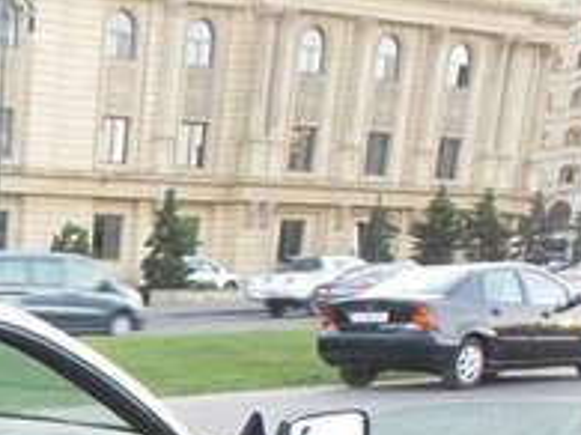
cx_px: -259
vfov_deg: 16.4
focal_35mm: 78
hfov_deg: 21.5
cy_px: 734
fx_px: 1308
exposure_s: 1/40
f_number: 4
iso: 100
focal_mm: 4.1
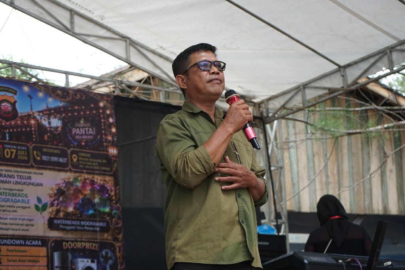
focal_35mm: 69
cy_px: 135
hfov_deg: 29.3
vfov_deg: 19.7
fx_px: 776
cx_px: 202
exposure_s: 1/200
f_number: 6.3
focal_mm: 69
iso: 500
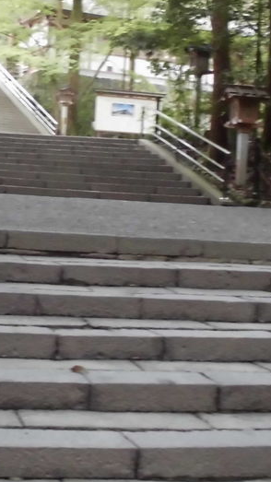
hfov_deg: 18.0
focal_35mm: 65
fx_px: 831
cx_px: -3
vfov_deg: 32.2
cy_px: 175
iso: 400
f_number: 3.5
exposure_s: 1/13
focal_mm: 4.6
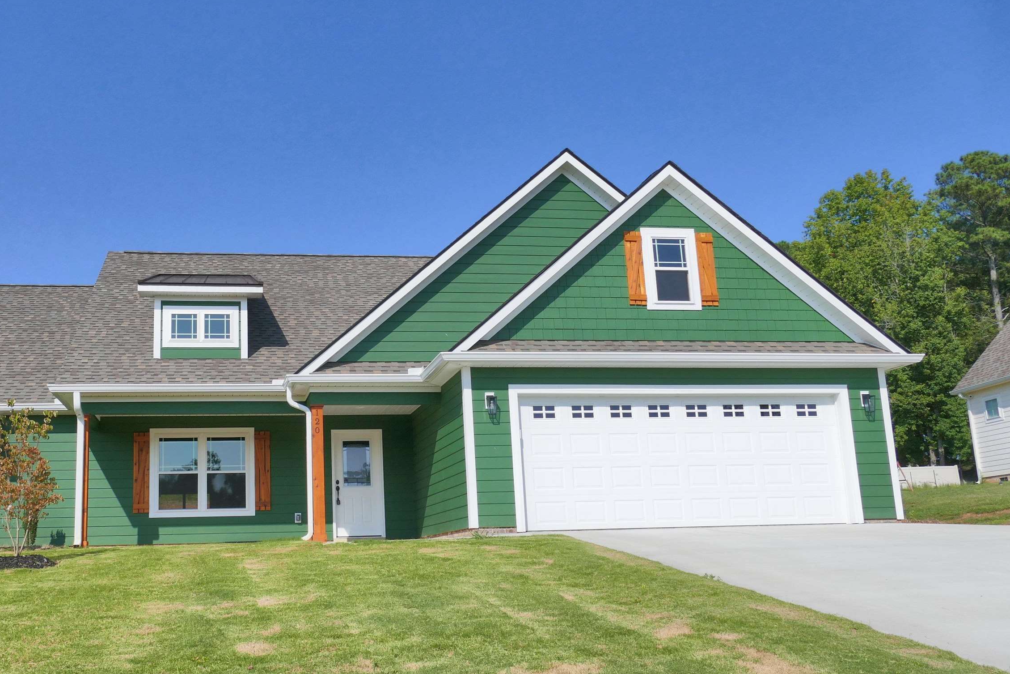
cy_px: 383
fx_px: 954
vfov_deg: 38.8
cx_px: 348
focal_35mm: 34
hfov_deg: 54.8
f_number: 4
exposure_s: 1/1600
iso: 125
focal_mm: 9.12
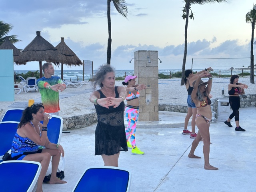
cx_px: 128
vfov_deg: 30.3
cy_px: 96
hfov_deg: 39.7
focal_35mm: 48
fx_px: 355
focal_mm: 6.86
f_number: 1.78
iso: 100
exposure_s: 1/60
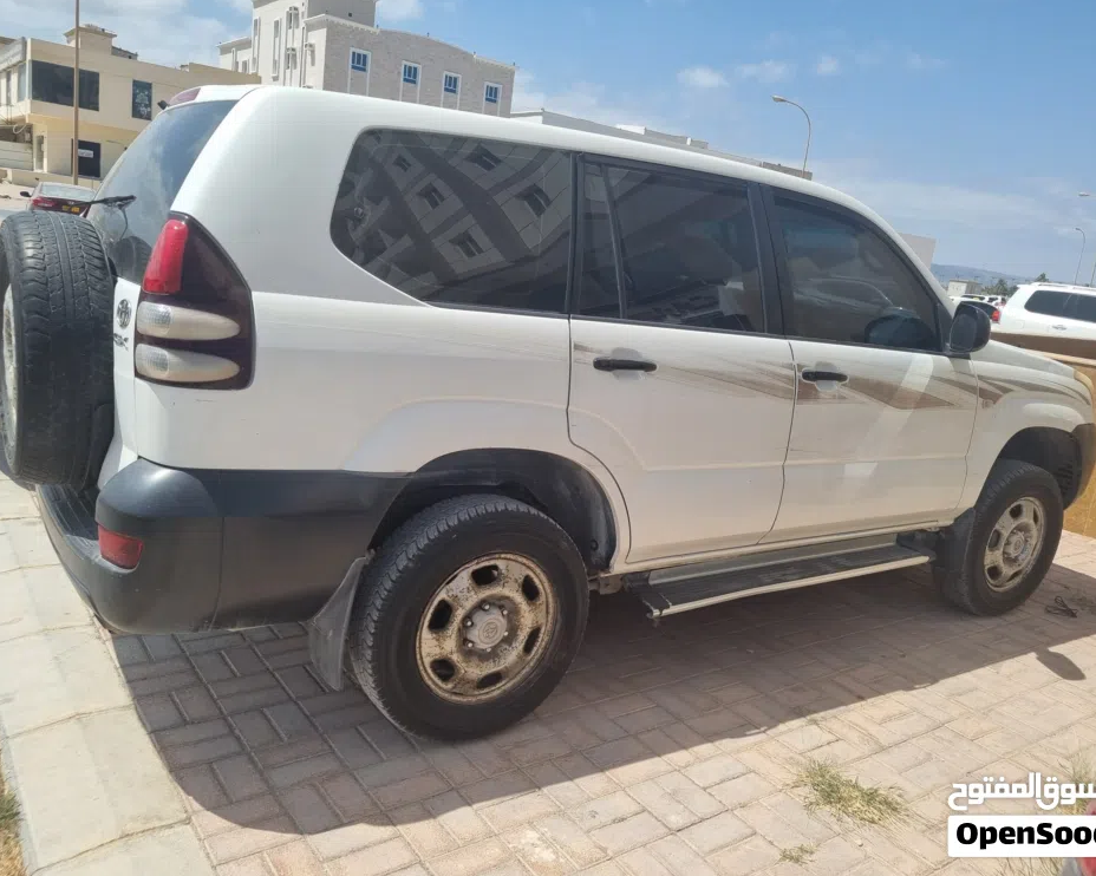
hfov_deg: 62.2
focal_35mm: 28
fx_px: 908
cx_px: 543
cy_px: 432
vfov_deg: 51.5
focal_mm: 5.4
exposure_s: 1/2936
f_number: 1.8
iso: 50
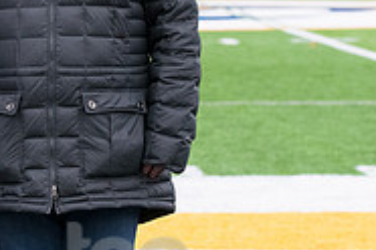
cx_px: -130
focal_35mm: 364
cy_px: -53
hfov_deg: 5.6
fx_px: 3801
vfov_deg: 3.8
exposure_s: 1/2000
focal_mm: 100
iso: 1600
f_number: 5
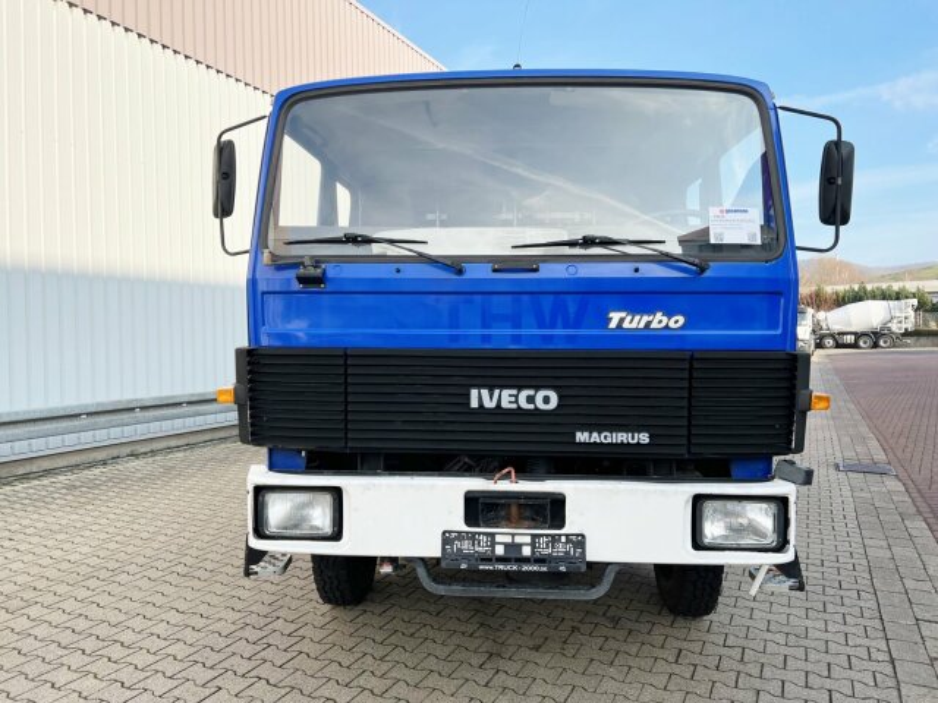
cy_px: 352
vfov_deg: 53.1
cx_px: 469
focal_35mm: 26
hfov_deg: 67.3
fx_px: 705
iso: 50
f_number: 1.5
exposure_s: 1/1724
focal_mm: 5.7
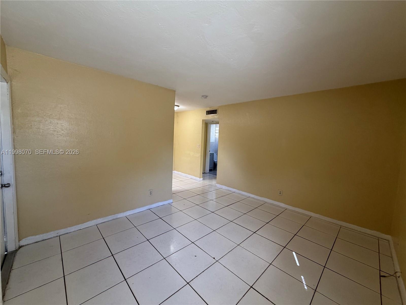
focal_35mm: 14
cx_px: 203
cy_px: 152
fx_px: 164
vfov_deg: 85.7
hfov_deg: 102.1
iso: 200
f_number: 2.2
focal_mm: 2.22
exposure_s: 1/60
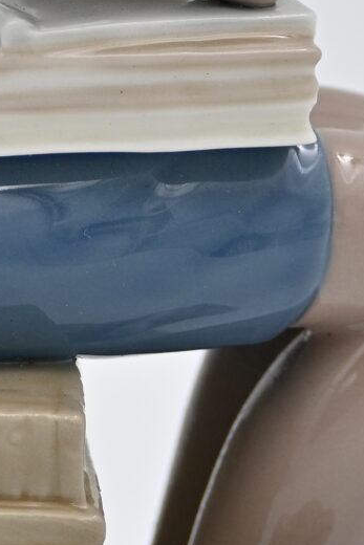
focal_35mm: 532
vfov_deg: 3.9
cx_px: -9
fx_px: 8063
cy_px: 172
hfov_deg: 2.6
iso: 100
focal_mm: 72
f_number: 4.8
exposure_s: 1/160
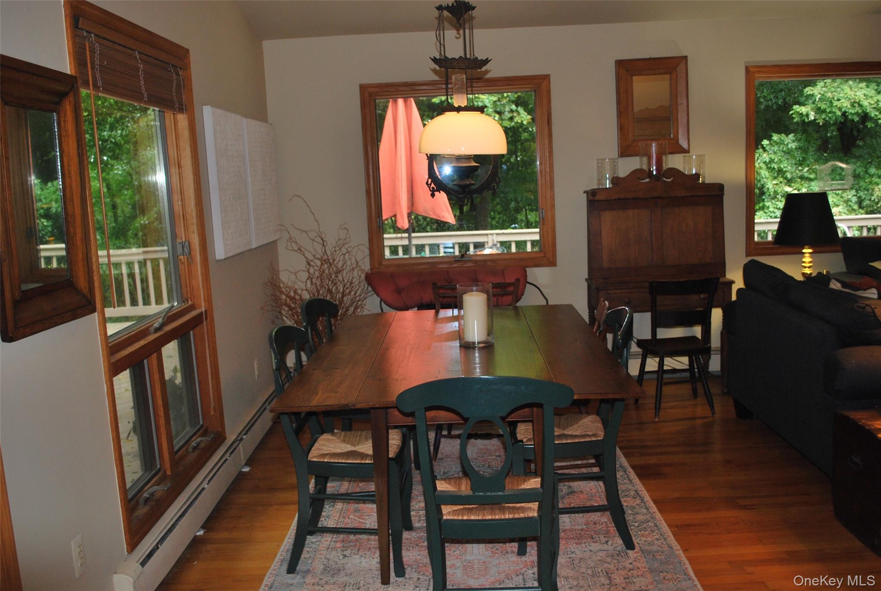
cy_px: 296
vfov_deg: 40.1
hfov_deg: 57.1
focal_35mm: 33
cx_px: 440
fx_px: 809
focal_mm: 22
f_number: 4
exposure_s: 1/60
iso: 200
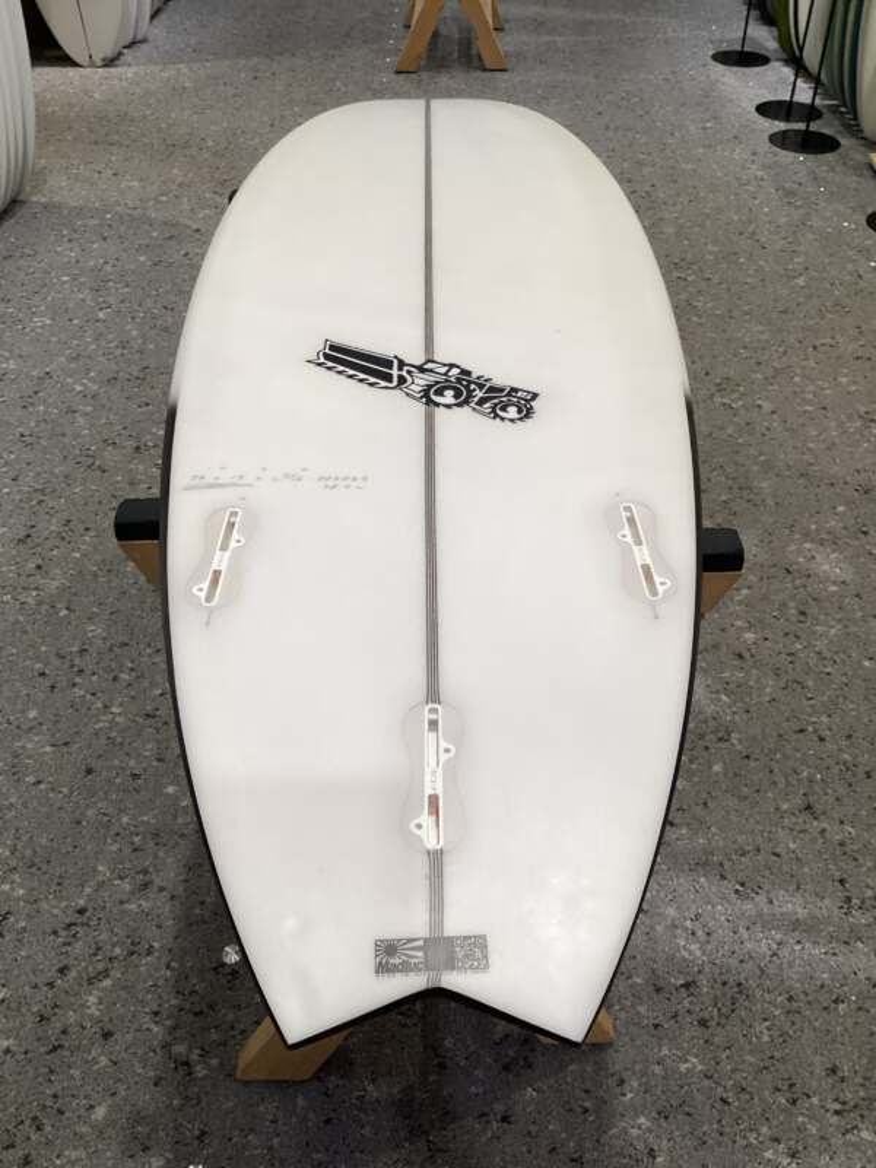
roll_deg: -2.1
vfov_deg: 58.4
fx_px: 1046
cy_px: 584
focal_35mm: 31
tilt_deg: -41.2
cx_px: 438
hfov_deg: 45.4
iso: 80
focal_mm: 3.3
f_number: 2.4
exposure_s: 1/120
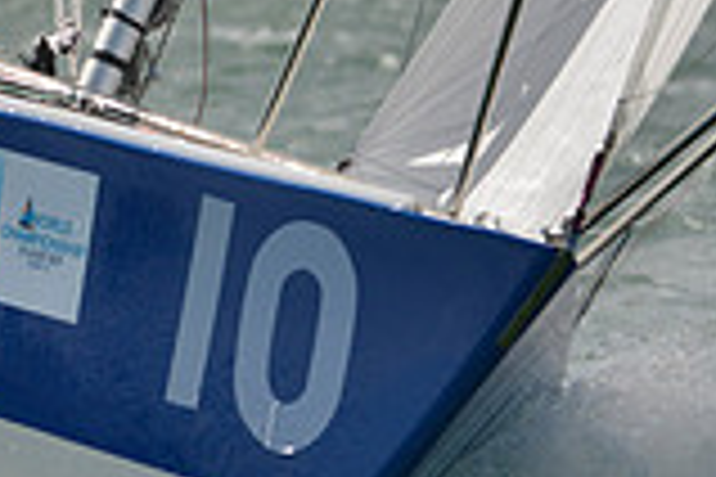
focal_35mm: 912
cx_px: -239
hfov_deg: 2.3
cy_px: 101
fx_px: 18137
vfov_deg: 1.5
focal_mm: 250
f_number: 5.6
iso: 280
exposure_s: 1/2500
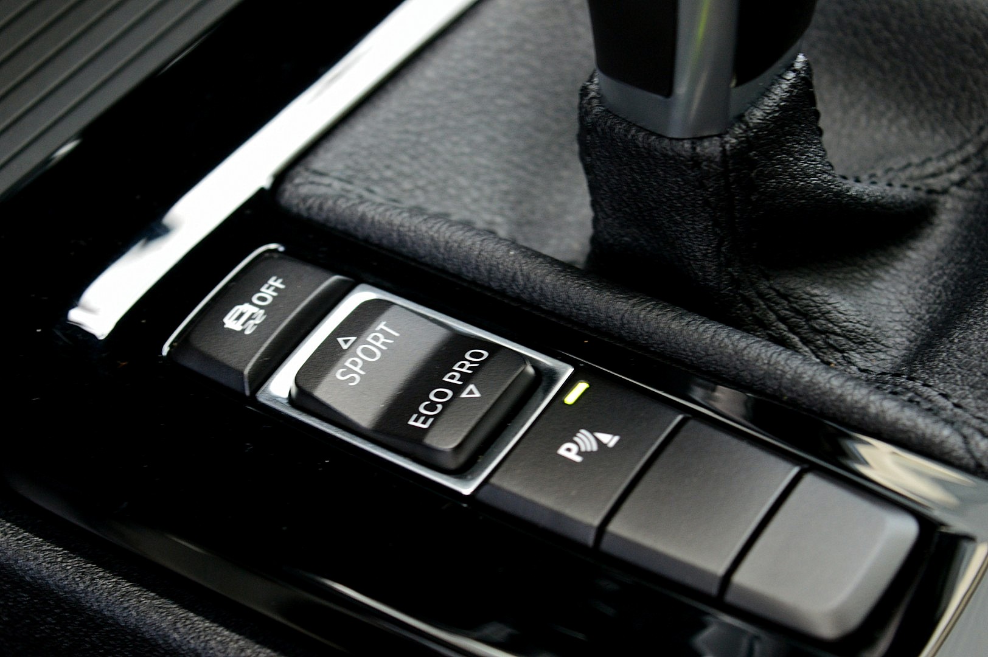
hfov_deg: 24.6
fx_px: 2262
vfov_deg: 16.5
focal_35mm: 82
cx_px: 494
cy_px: 328
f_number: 5.6
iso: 800
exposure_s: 1/30
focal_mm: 55
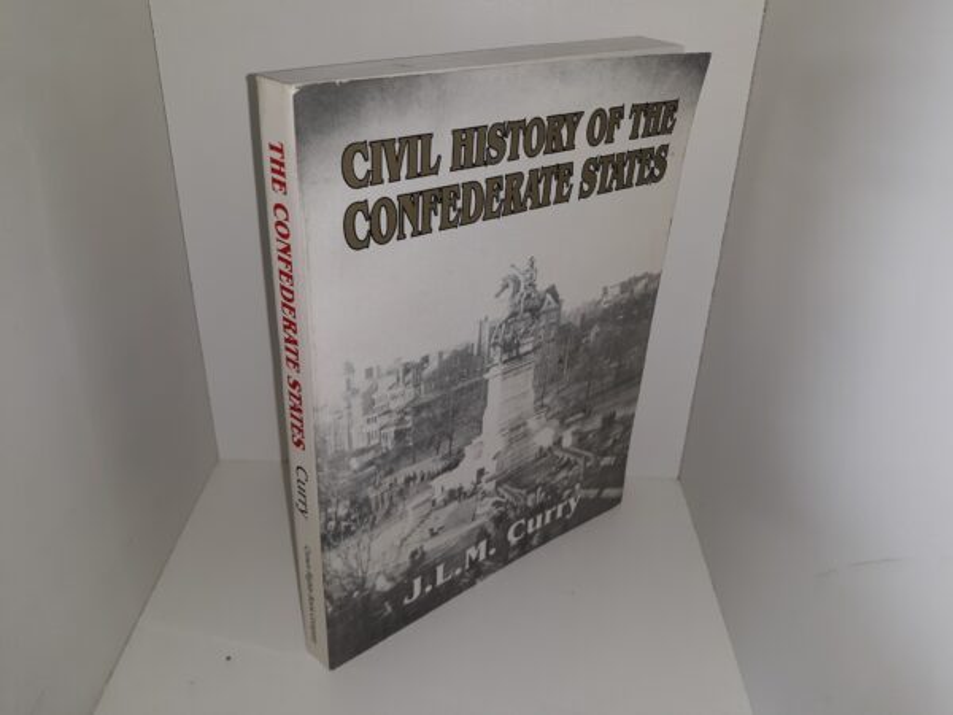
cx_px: 476
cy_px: 358
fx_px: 771
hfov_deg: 63.4
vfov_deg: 49.7
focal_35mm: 28
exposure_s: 1/304
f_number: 1.7
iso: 40
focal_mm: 3.7
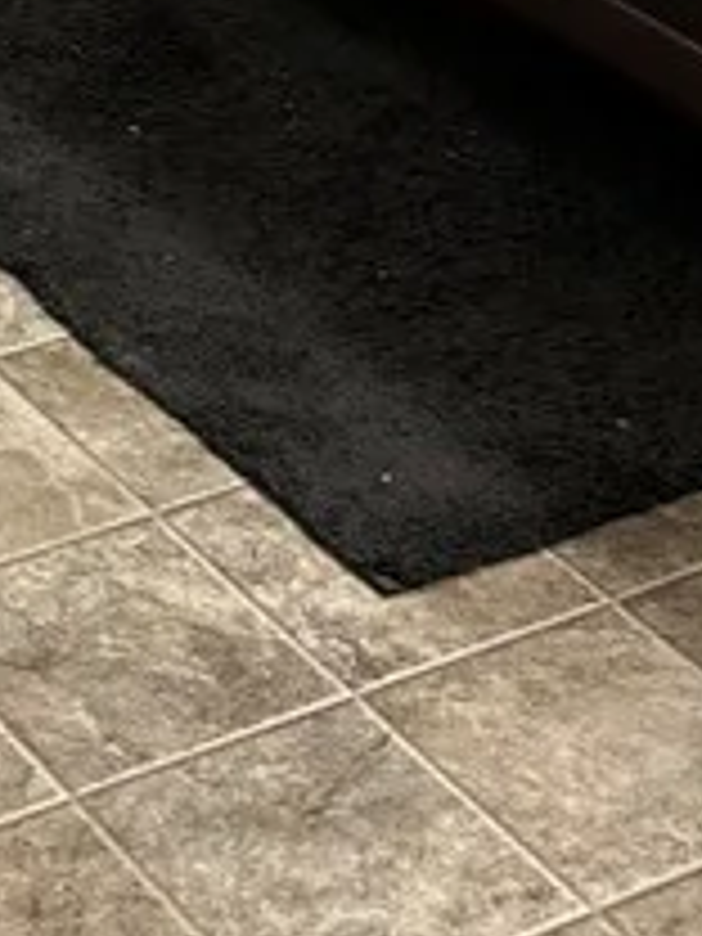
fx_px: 3461
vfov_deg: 12.9
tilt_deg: -8.4
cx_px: -315
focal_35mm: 128
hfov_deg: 11.2
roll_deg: -0.5
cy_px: -1080
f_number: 1.5
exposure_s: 1/60
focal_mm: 5.7
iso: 64
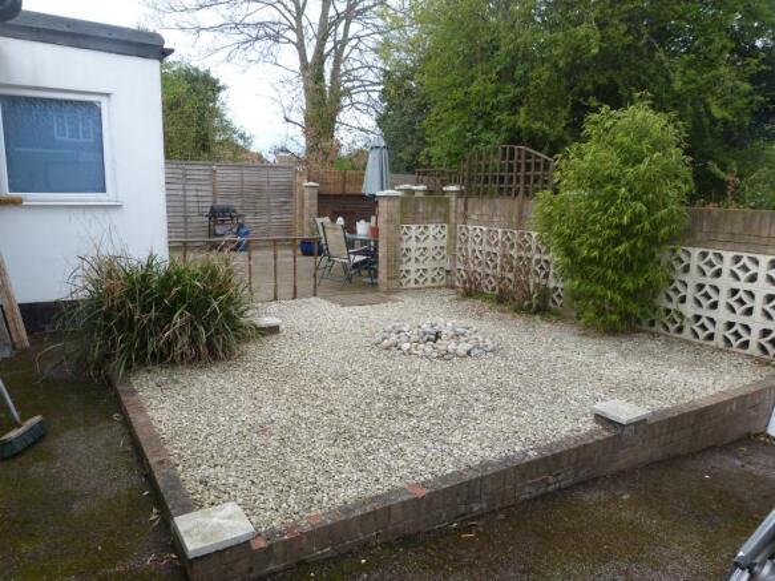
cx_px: 388
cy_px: 290
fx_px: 560
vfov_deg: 54.9
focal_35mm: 25
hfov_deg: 69.4
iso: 100
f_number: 4
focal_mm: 4.5
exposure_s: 1/160
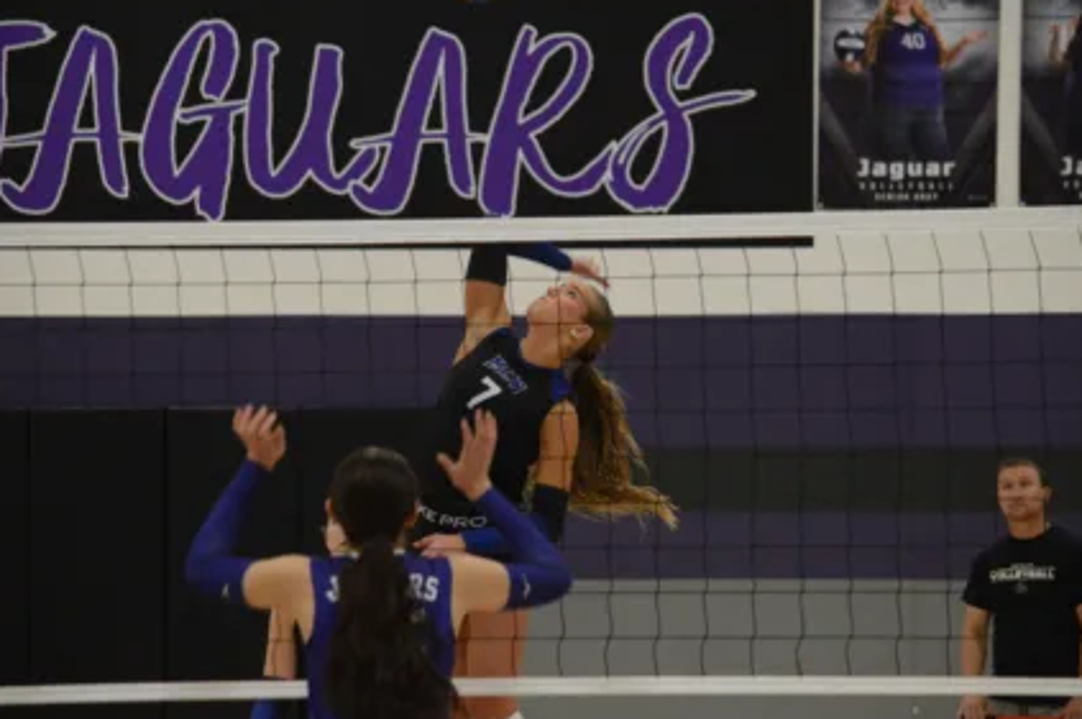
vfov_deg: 7.1
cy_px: 353
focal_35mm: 192
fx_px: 5764
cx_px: 531
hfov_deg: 10.7
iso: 3200
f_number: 4.8
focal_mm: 120
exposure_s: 1/400
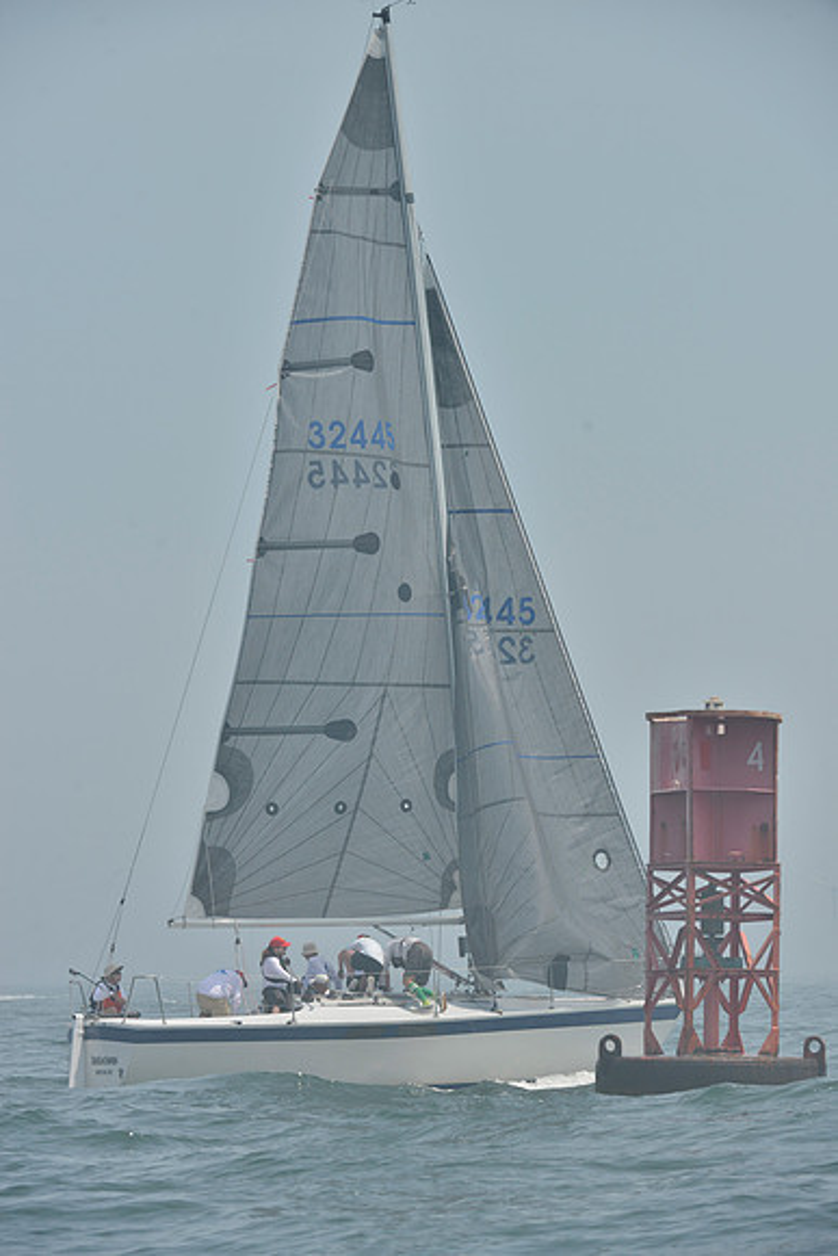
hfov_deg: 6.9
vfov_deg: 10.3
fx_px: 6979
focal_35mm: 200
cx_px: 419
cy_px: 628
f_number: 9
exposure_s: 1/1000
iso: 280
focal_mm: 200
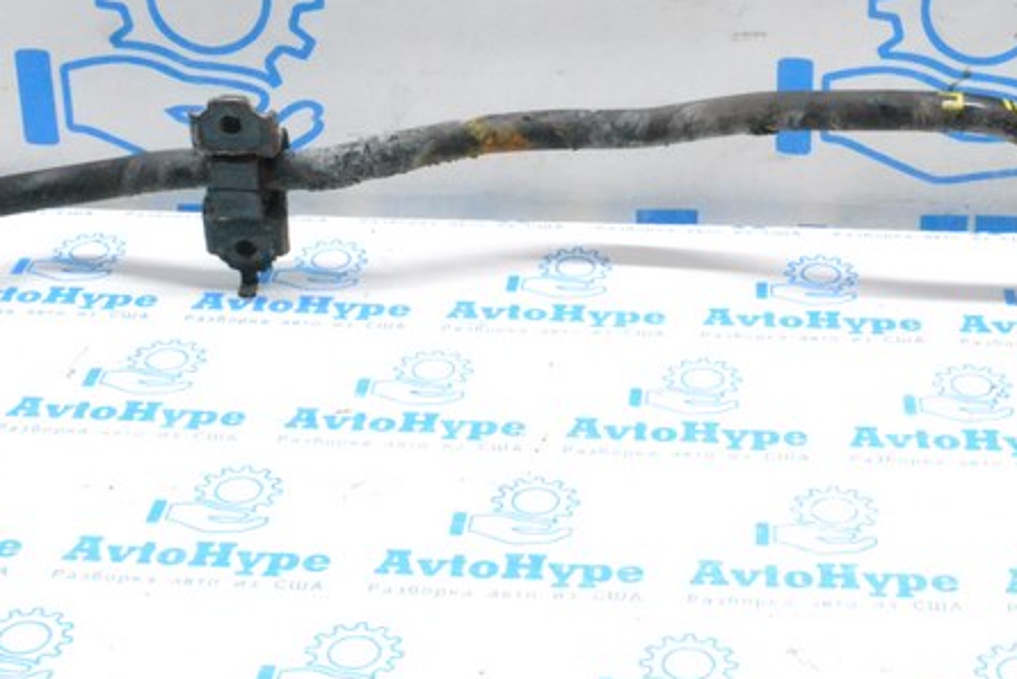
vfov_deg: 17.6
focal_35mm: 76
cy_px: 45
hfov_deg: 26.4
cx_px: 731
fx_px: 2148
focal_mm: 22
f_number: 18
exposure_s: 1/50
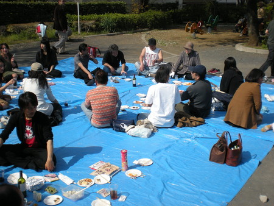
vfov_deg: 32.9
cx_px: 137
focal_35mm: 44
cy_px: 103
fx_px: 348
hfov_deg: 42.9
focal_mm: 7.4
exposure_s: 1/437
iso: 64
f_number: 4.9
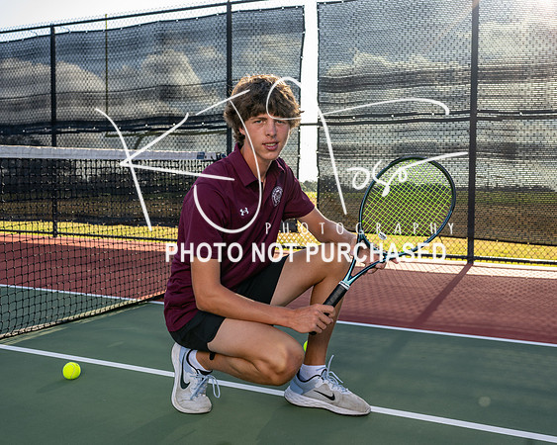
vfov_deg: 36.4
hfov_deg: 44.7
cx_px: 279
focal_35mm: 41
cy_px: 223
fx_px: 677
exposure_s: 1/160
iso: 160
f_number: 5.6
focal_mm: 35
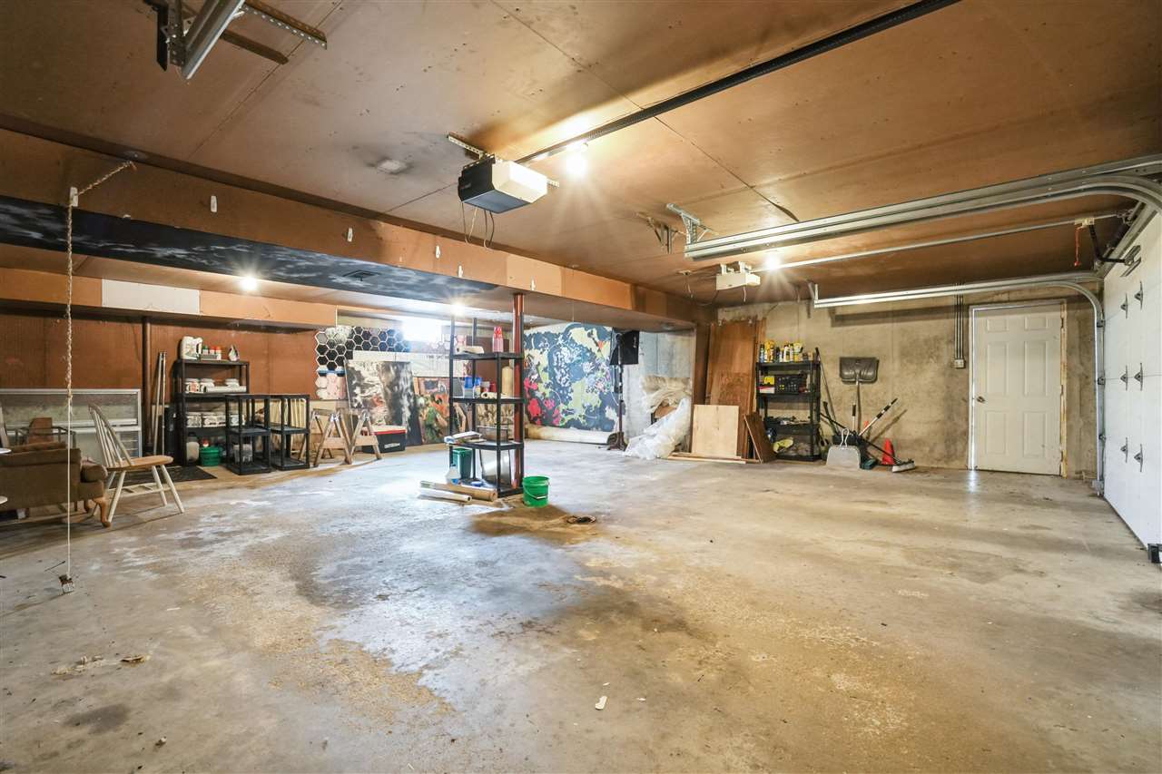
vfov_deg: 73.7
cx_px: 581
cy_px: 387
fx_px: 516
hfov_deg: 96.7
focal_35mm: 16
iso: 1000
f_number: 8
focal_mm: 16
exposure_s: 1/2.5
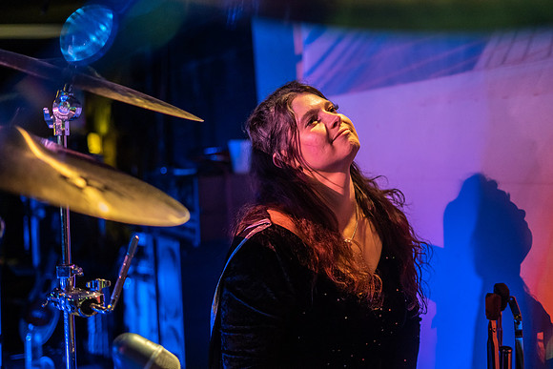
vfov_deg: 26.7
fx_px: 777
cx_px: 276
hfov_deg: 39.2
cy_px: 184
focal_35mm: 51
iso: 3200
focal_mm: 50
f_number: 1.8
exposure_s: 1/320
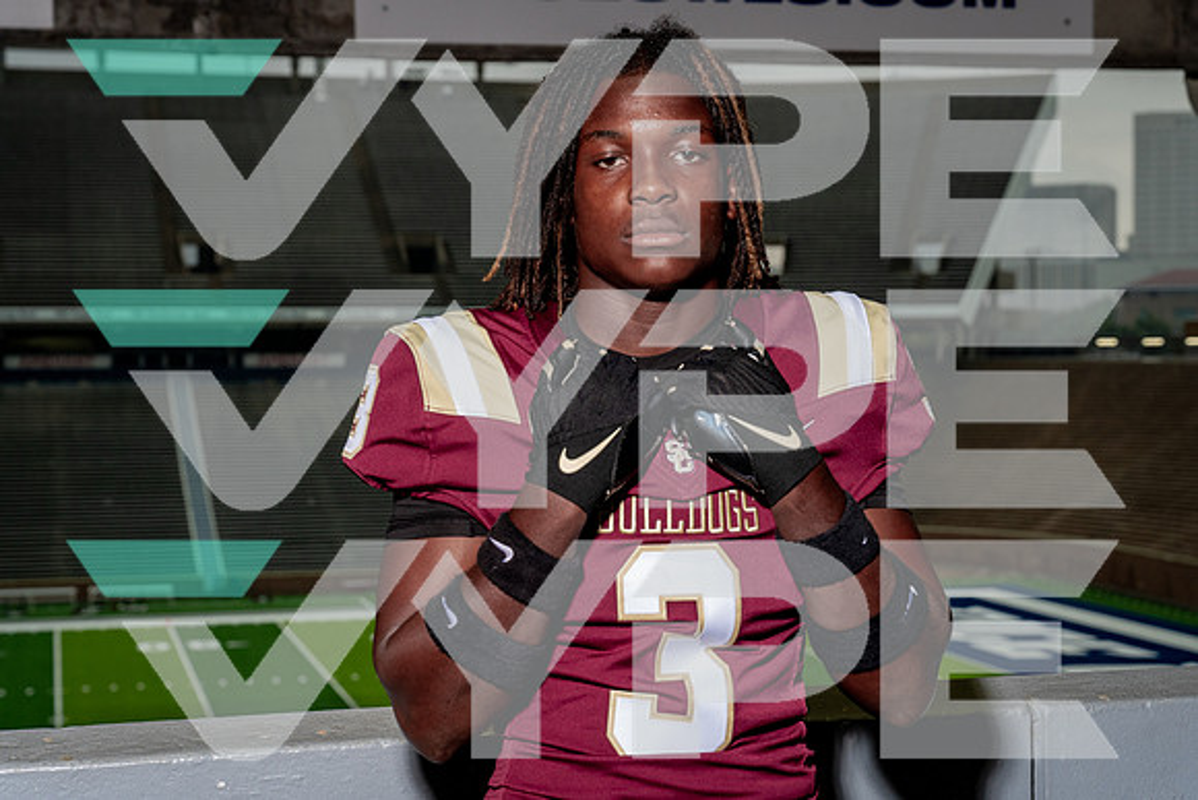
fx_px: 2168
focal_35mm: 65
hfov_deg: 30.9
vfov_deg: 20.9
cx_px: 599
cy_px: 400
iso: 640
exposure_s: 1/250
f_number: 6.3
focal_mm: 64
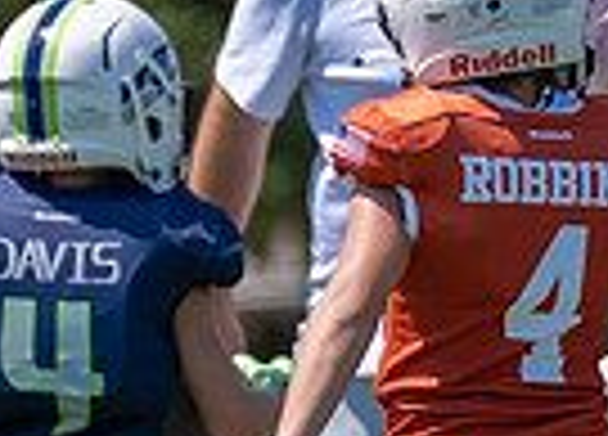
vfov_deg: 0.7
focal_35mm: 2195
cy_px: 289
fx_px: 37979
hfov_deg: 0.9
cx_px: 754
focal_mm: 200
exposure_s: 1/1600
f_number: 3.2
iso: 100
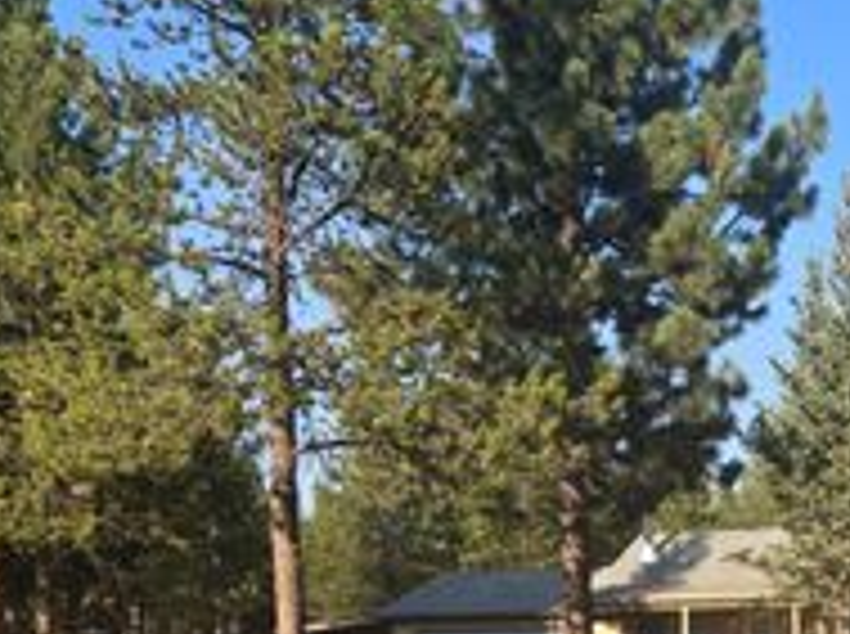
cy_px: 758
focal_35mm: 61
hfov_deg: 30.6
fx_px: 1495
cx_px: 733
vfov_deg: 22.2
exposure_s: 1/850
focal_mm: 5.4
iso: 25
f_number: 1.8
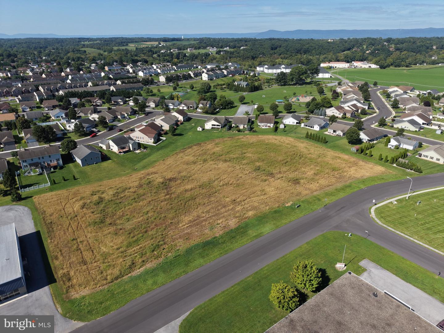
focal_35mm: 24
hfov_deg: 71.6
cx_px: 222
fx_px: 308
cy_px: 166
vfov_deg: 56.8
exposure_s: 1/4000
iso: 150
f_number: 1.8
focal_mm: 8.67
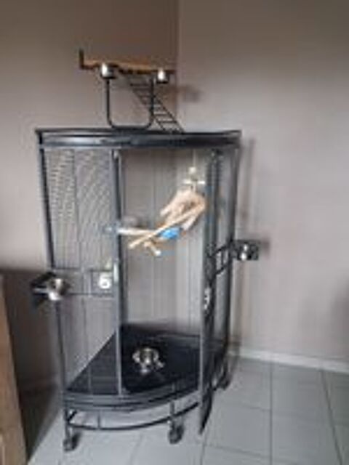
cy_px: 232
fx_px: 363
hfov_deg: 51.4
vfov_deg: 65.3
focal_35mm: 27
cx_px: 174
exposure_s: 1/30
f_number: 1.8
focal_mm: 4
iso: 500
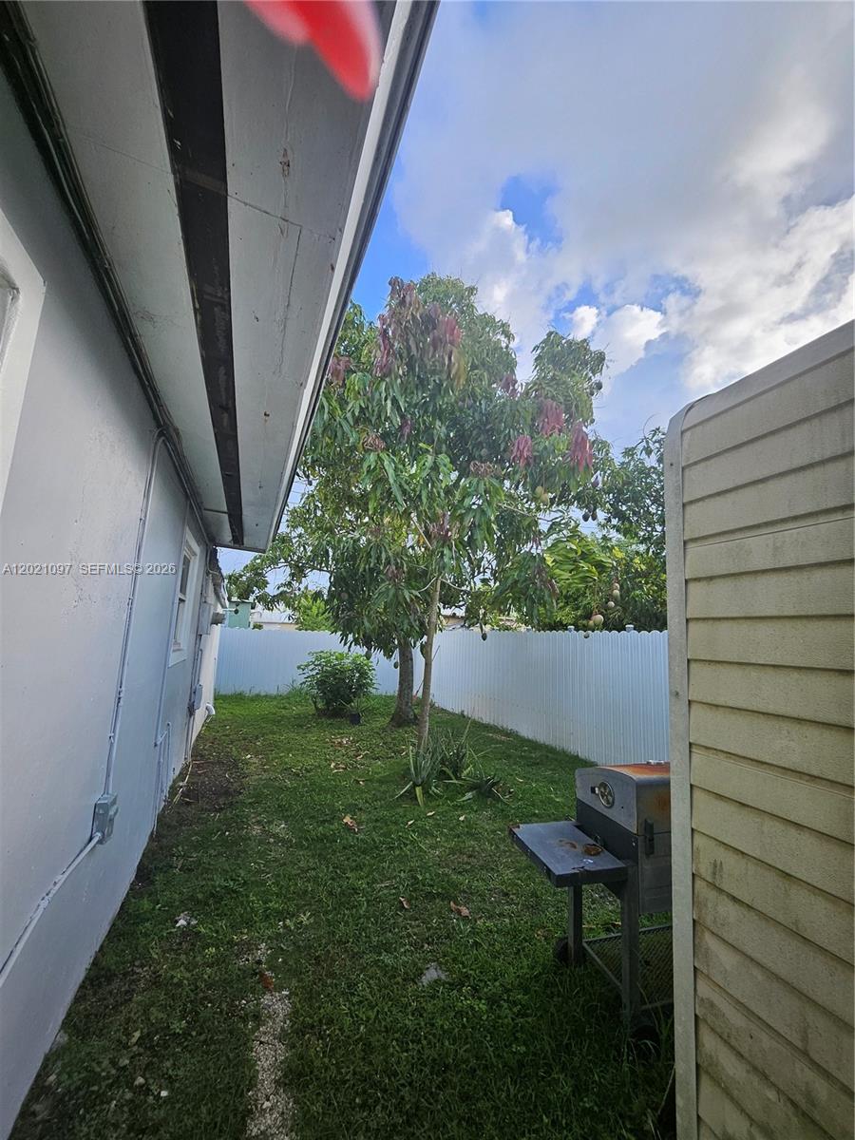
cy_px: 570
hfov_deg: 89.9
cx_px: 428
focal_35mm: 13
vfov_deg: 106.2
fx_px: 428
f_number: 2.2
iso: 32
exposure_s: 1/334
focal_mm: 1.7
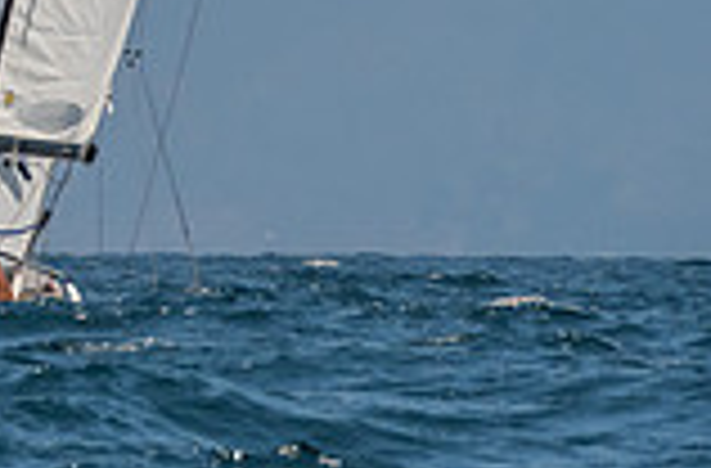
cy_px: -487
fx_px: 21973
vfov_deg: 1.2
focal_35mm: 1117
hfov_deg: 1.8
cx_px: -849
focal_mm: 195
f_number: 9
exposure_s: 1/1000
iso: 640
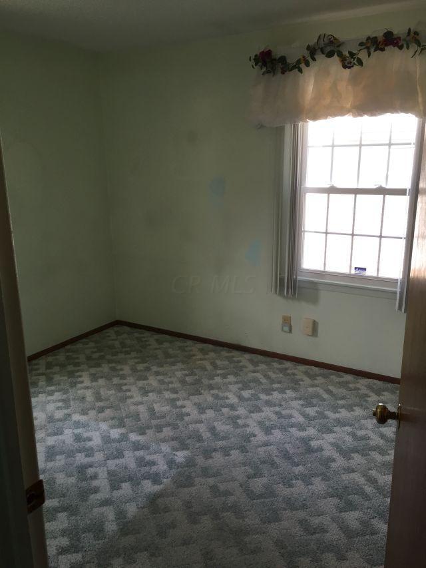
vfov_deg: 61.7
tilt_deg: -14.3
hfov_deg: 48.2
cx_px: 213
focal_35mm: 29
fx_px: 476
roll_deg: +0.7
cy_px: 284
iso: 32
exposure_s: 1/40
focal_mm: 4.15
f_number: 2.2
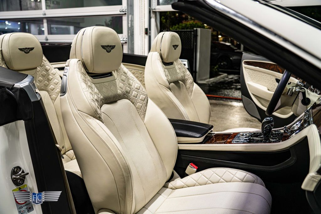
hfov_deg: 61.9
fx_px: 268
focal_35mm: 30
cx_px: 160
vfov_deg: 43.6
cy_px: 107
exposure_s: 1/125
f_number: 4
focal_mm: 30
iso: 1600
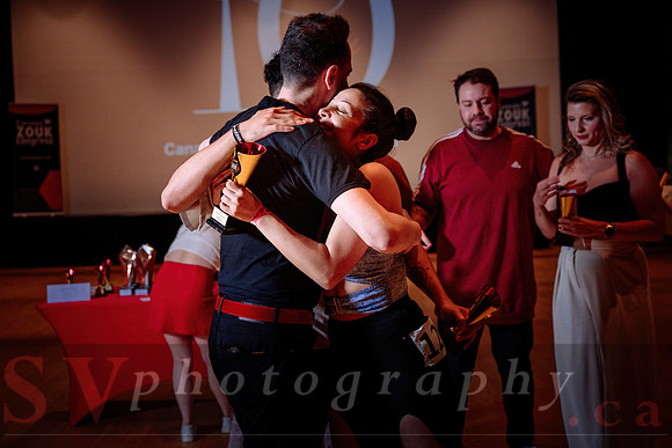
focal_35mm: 44
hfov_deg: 44.5
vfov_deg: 30.5
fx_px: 821
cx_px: 336
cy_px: 224
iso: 1000
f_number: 4
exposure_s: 1/125
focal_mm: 44
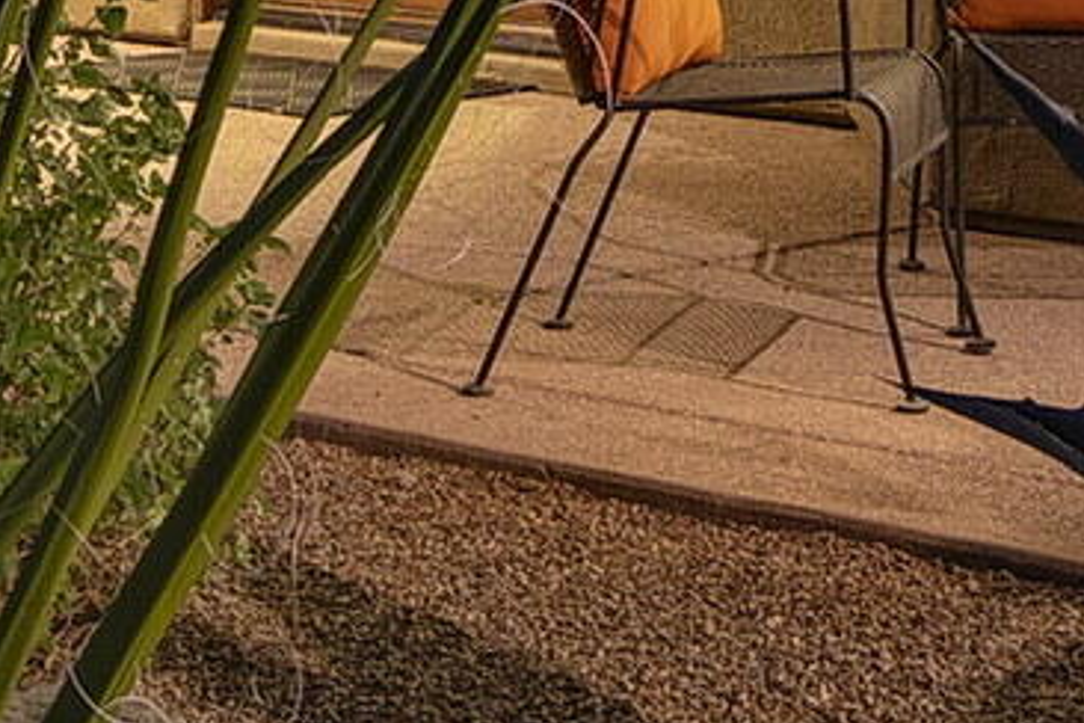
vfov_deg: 8.7
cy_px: -510
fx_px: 4607
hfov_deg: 13.3
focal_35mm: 153
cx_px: 163
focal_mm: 20
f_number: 5.6
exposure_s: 4
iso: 200
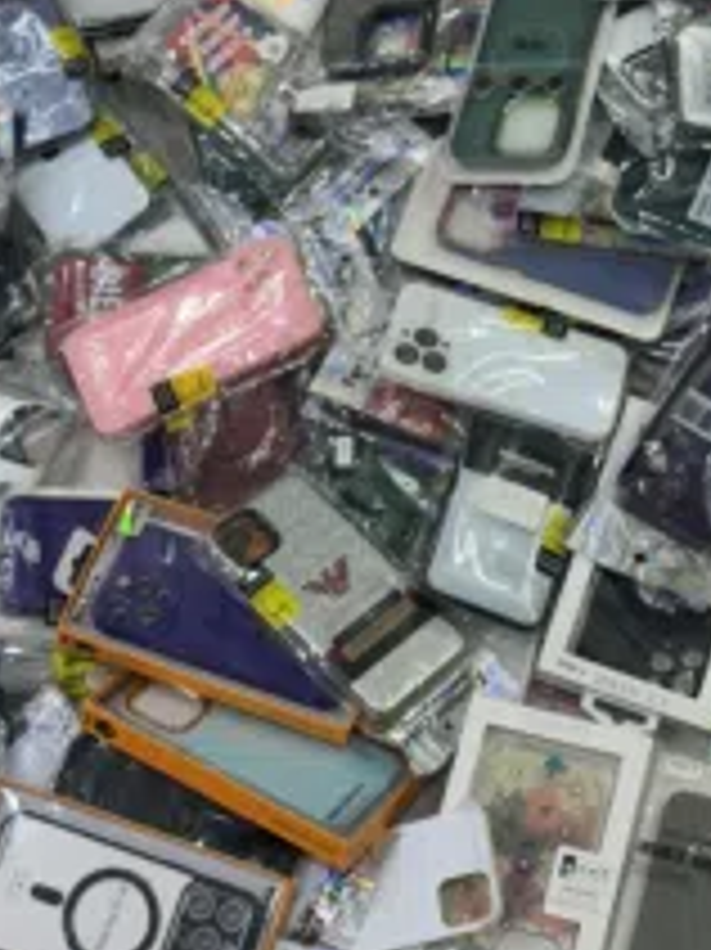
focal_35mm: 91
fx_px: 2495
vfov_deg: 21.5
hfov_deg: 16.2
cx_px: 302
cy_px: 302
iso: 50
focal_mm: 6.86
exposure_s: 1/100
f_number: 1.78
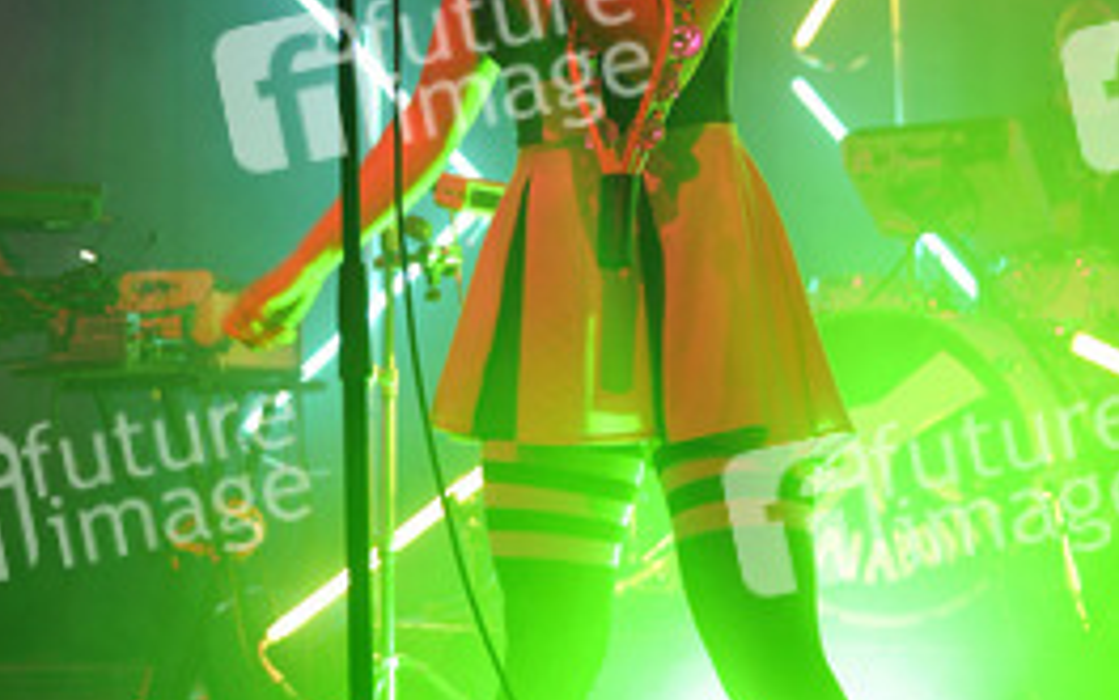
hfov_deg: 37.5
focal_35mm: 54
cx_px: 557
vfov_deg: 23.9
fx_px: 1647
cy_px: 284
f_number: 2.8
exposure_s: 1/125
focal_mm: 35
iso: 1600
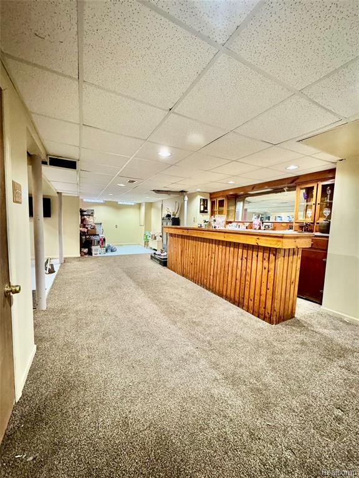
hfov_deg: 85.7
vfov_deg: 102.1
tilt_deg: -5.0
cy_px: 239
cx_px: 180
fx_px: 194
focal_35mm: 14
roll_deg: -1.3
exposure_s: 1/40
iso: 1000
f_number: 2.2
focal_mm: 2.22
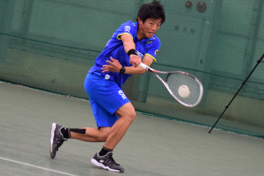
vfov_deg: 7.5
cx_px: 133
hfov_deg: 11.2
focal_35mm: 183
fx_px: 1342
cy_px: 87
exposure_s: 1/1000
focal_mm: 120
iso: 2000
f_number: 4.8
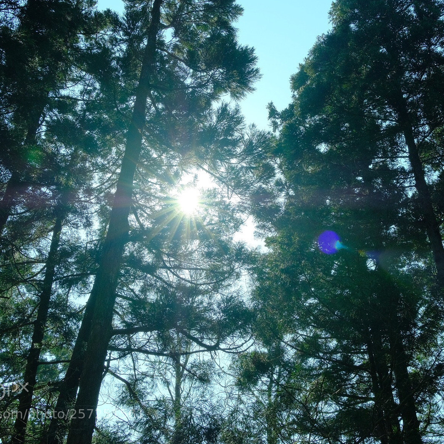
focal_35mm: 45
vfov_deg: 37.6
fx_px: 653
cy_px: 223
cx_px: 260
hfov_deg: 37.4
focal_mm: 23
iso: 800
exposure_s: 1/550
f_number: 8
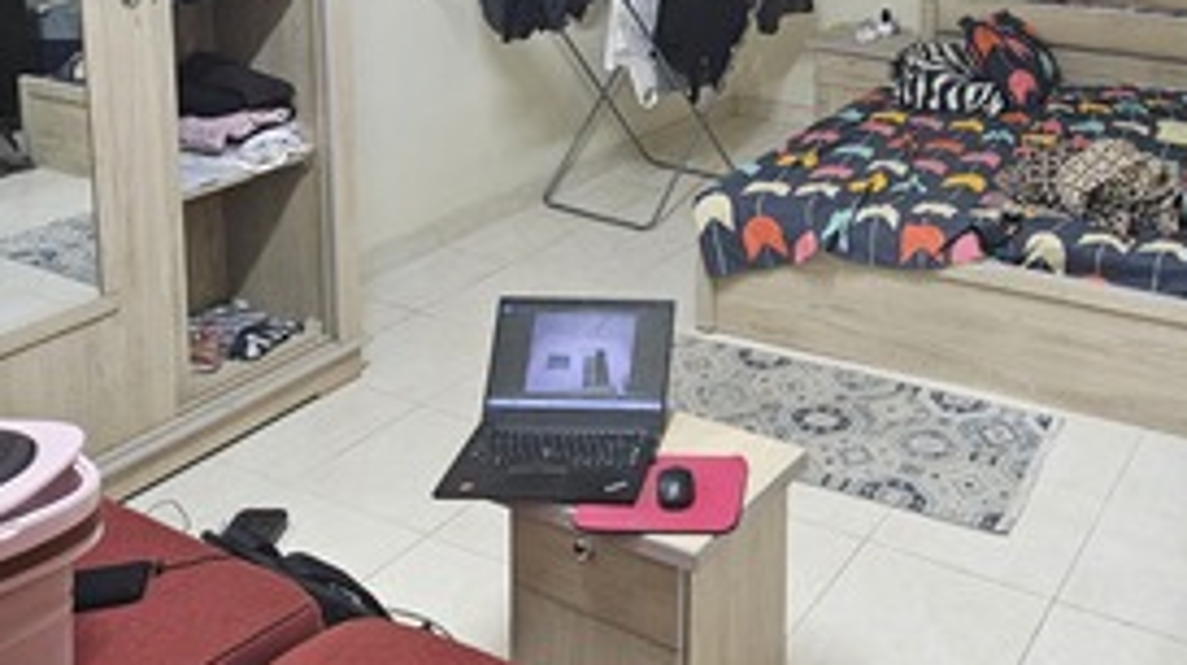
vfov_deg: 26.6
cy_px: -11
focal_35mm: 42
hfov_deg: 47.1
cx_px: 846
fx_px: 1321
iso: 640
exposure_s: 1/120
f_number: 1.8
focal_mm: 5.4
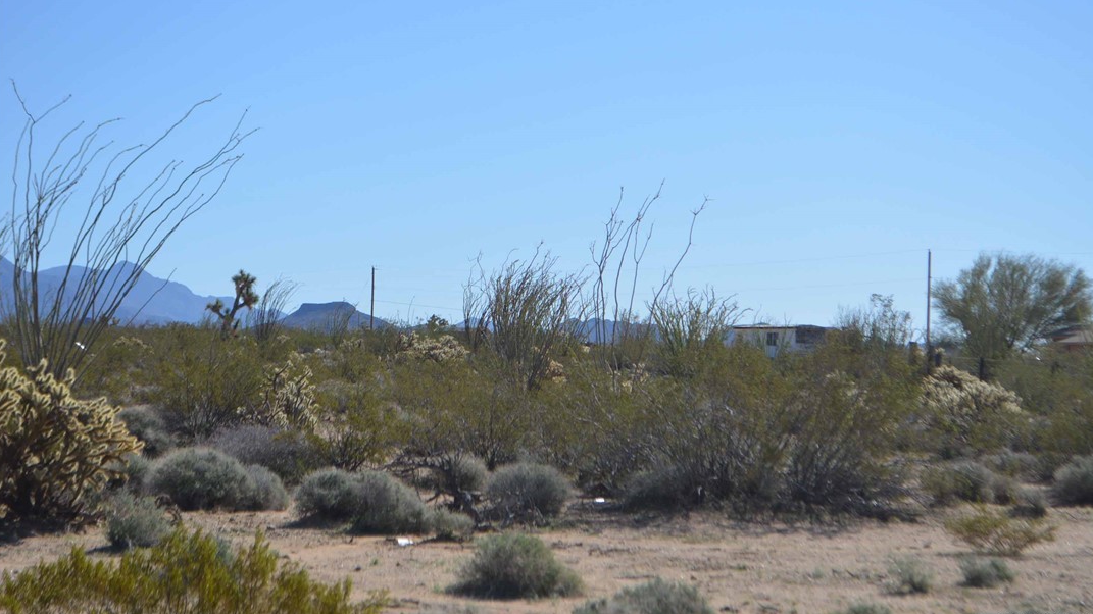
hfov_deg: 24.3
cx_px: 544
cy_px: 269
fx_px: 2536
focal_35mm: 88
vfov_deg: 13.8
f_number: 7.1
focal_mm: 55
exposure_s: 1/2000
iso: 400
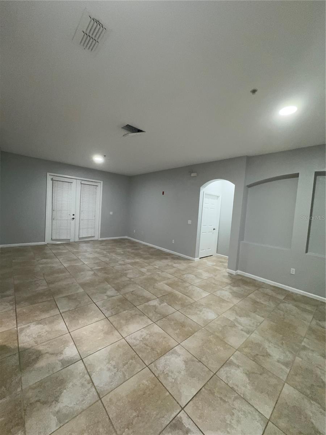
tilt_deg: -3.6
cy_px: 218
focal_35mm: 14
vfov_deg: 102.1
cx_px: 163
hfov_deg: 85.7
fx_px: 176
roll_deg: -3.8
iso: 250
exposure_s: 1/60
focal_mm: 2.22
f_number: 2.2
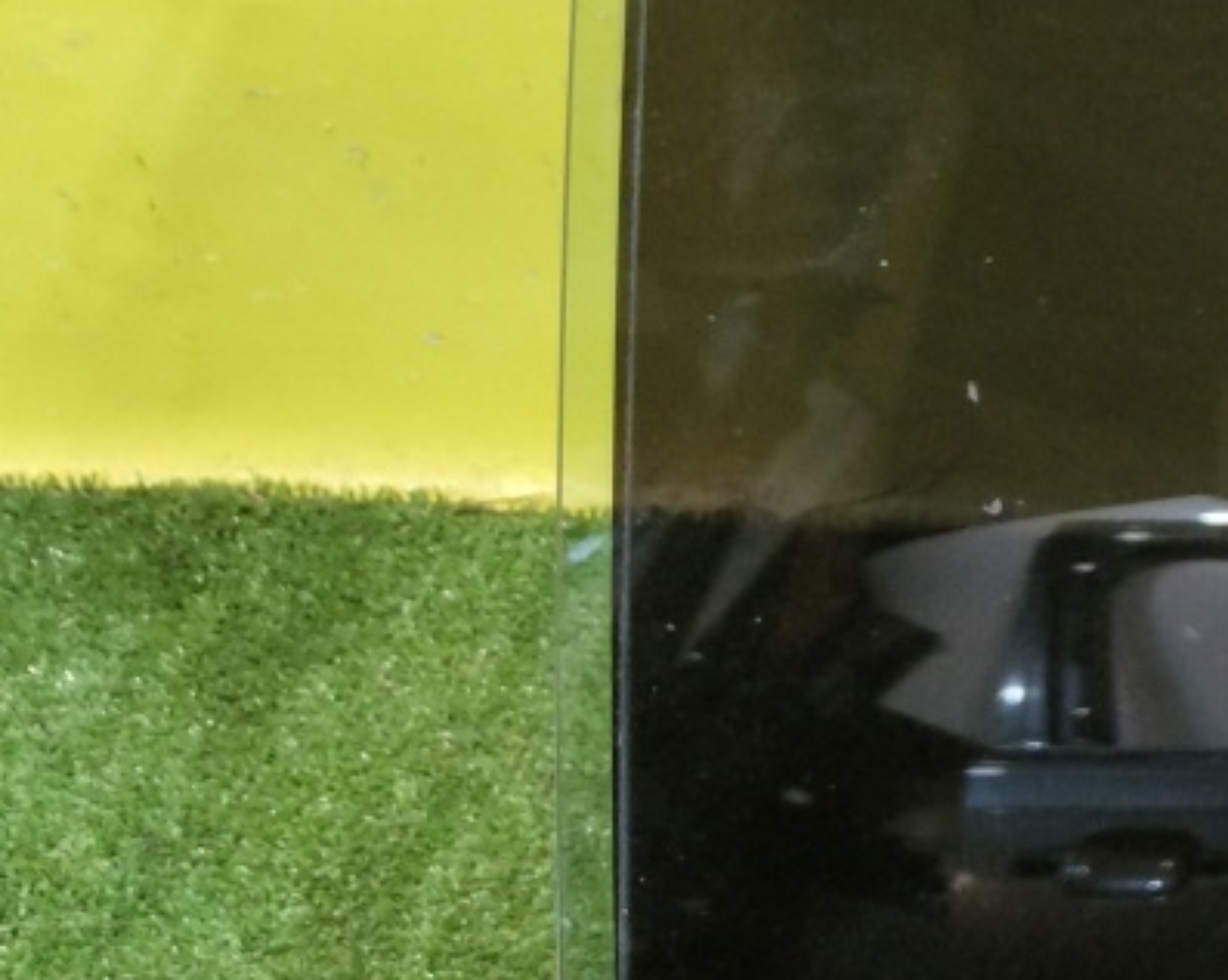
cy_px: -40
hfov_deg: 18.8
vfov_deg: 17.6
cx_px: 2023
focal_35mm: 85
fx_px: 3087
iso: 349
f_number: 1.88
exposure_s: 1/50
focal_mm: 5.59
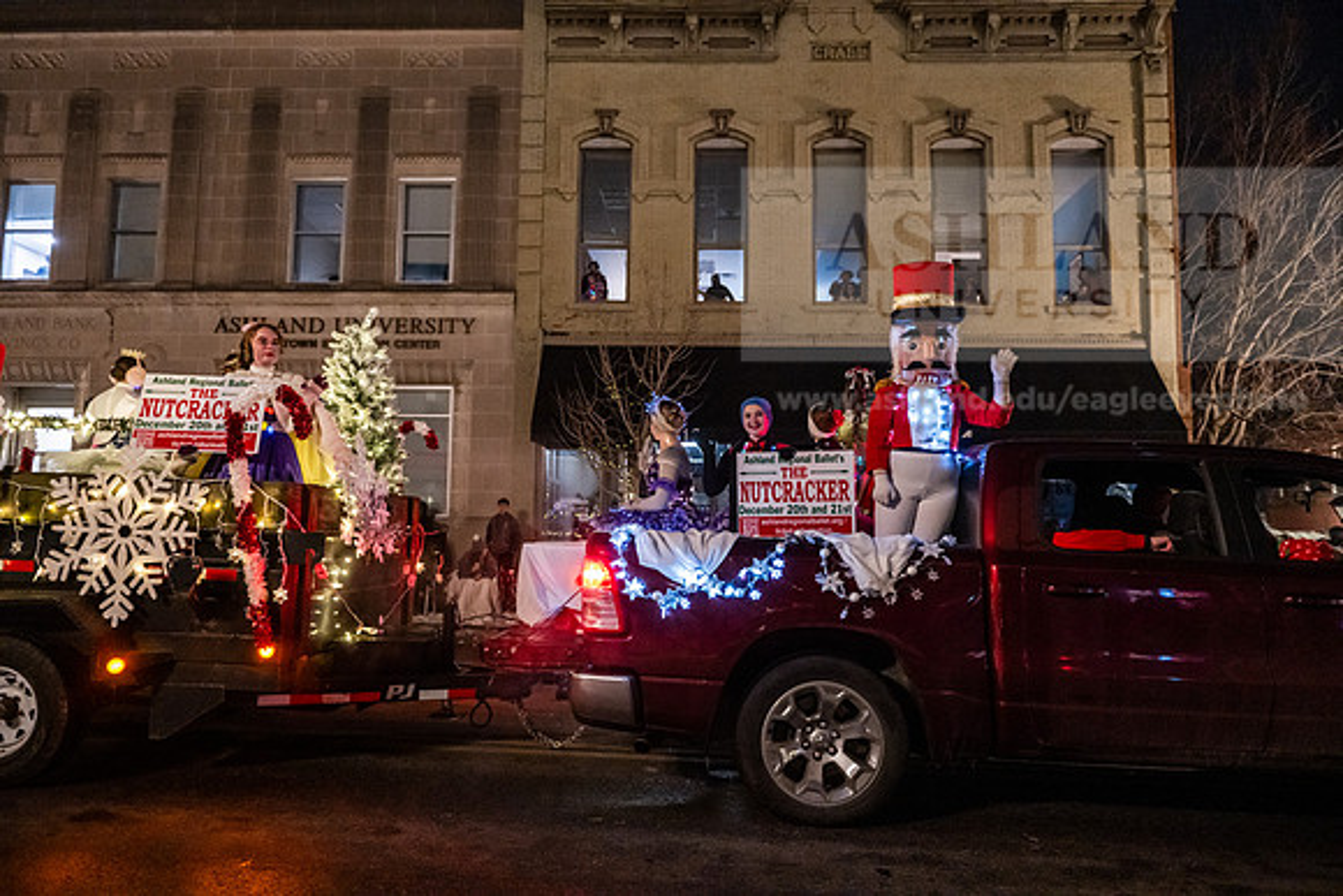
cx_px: 672
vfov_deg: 53.2
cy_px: 448
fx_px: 896
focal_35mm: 24
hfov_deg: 73.7
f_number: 2.8
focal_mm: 24
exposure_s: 1/200
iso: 5000
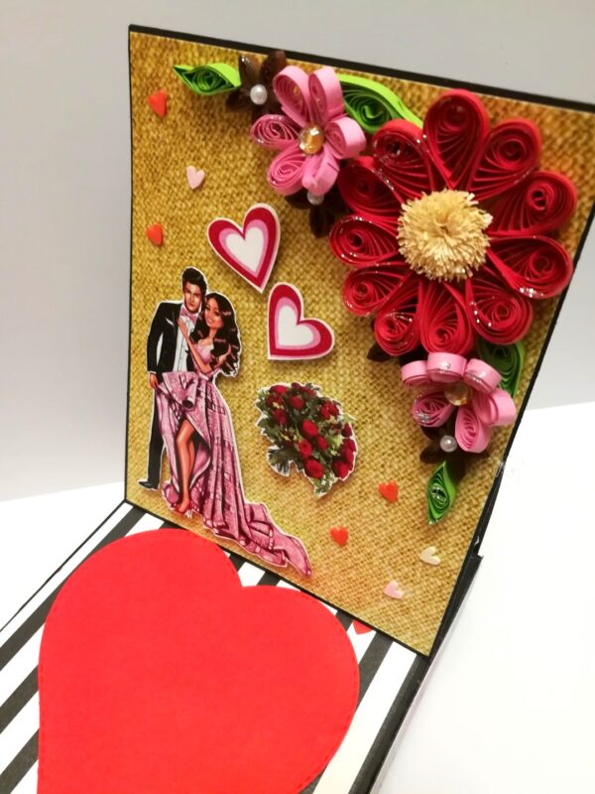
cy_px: 397
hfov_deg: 53.1
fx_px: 596
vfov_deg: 67.3
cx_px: 298
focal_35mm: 26
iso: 320
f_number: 2.2
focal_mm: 3.83
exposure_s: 1/25
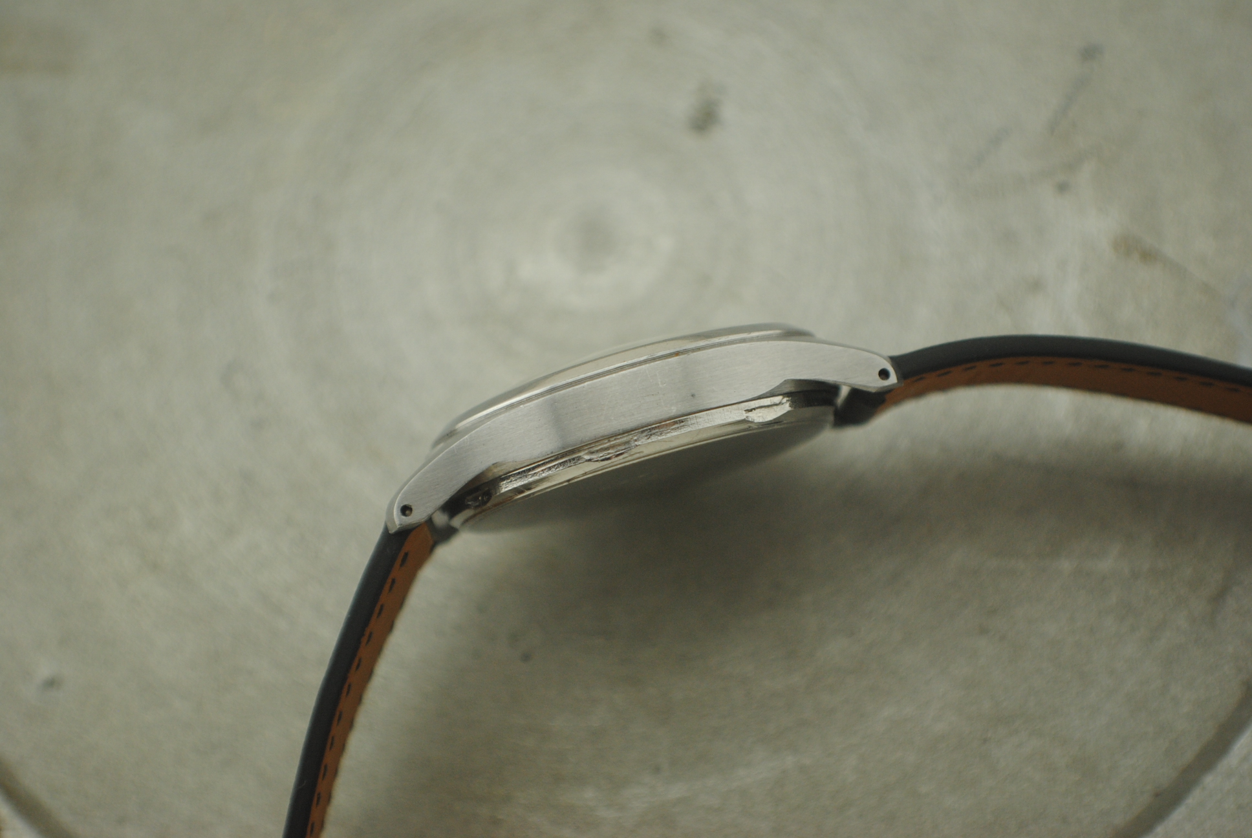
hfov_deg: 24.6
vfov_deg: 16.6
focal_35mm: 82
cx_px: 626
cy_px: 419
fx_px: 2873
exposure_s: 1/250
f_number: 5.6
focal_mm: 55
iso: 400
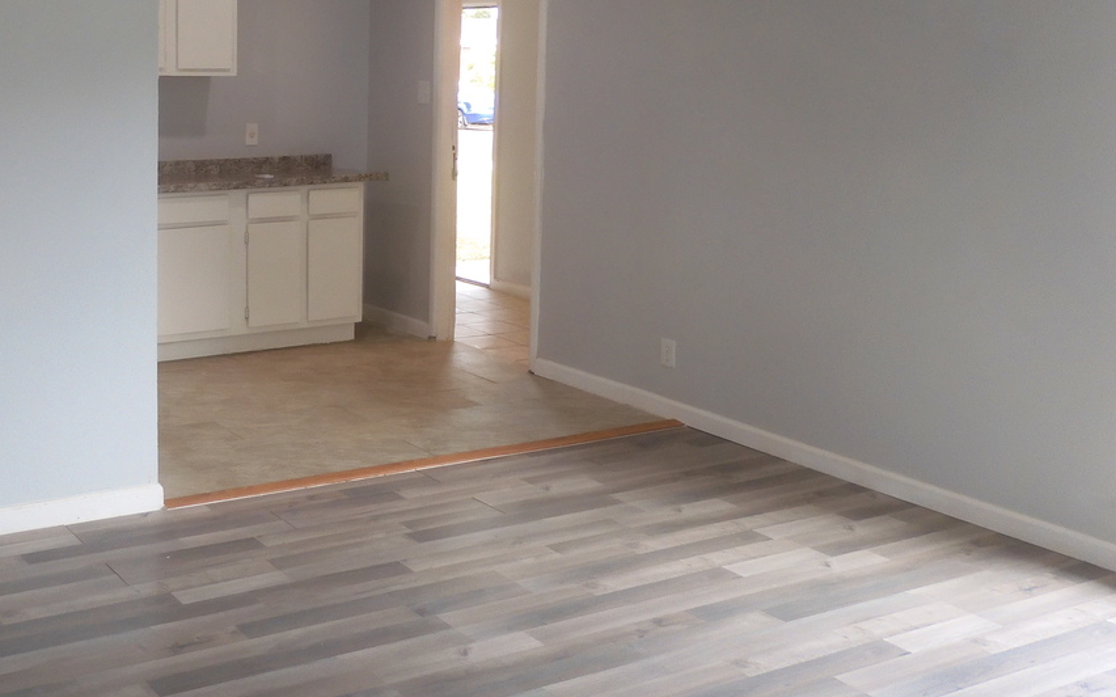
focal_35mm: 43
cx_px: 275
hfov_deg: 44.6
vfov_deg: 29.4
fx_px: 1307
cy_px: 182
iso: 125
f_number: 3.4
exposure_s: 1/30
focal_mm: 4.3
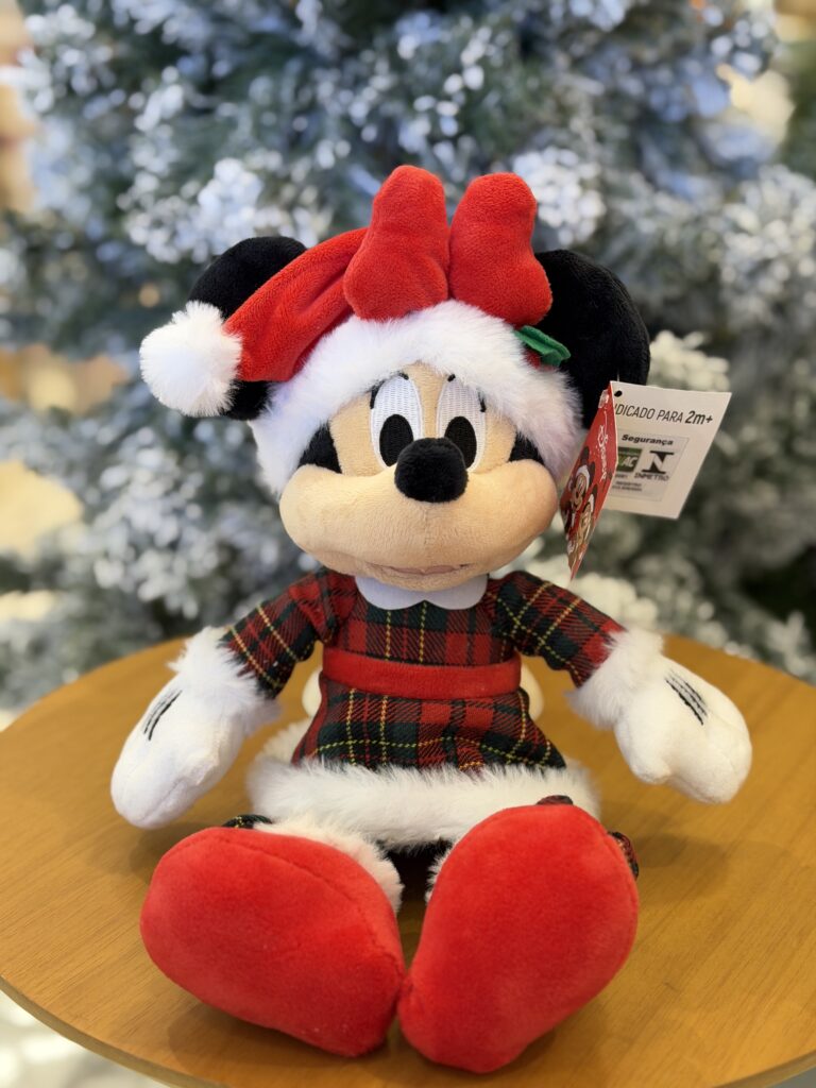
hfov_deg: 30.3
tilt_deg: -19.6
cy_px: 544
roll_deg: -2.2
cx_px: 408
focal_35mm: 48
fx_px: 1509
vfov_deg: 39.7
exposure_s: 1/60
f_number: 1.78
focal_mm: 6.76
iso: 100
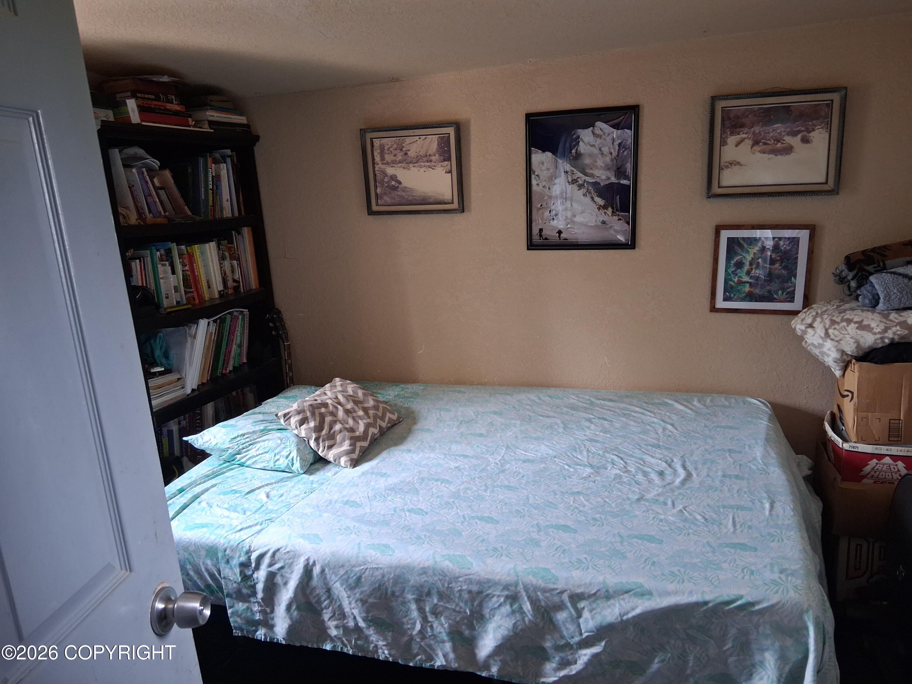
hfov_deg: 67.3
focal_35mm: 26
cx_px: 456
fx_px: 685
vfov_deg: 53.1
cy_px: 342
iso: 320
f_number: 1.8
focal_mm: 3.98
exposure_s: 1/50
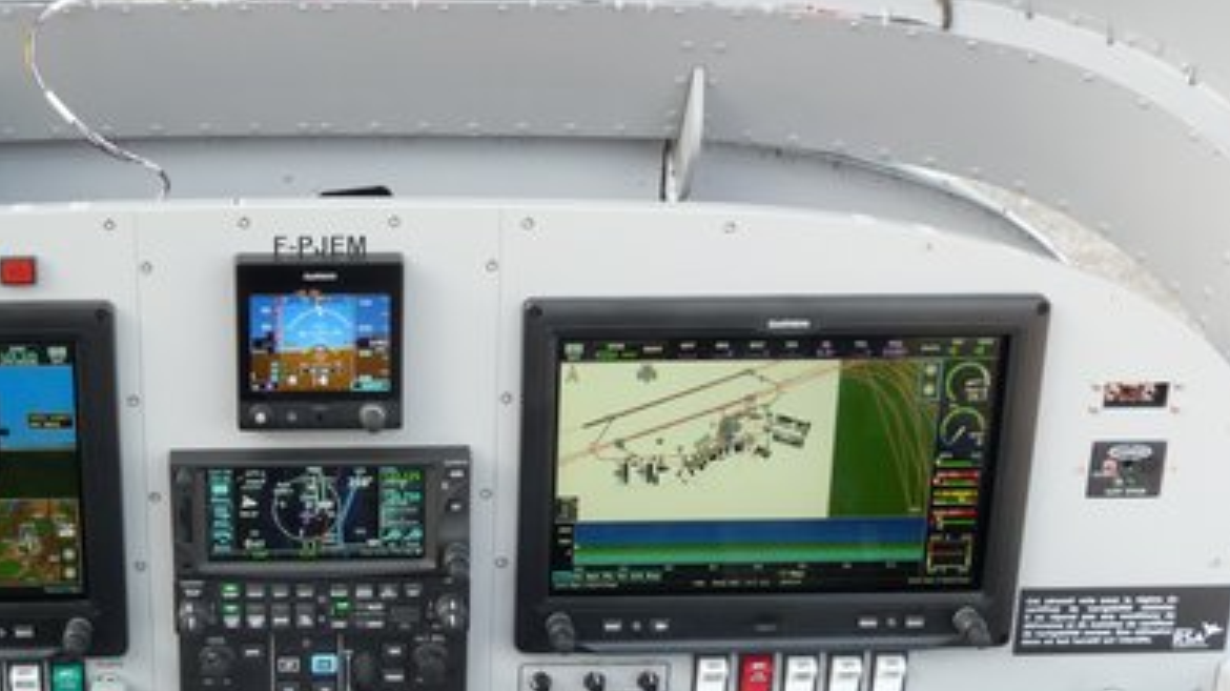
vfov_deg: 17.6
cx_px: 372
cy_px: 543
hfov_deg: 30.7
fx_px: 2217
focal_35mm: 68
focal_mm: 6.3
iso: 100
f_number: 3.8
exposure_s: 1/80
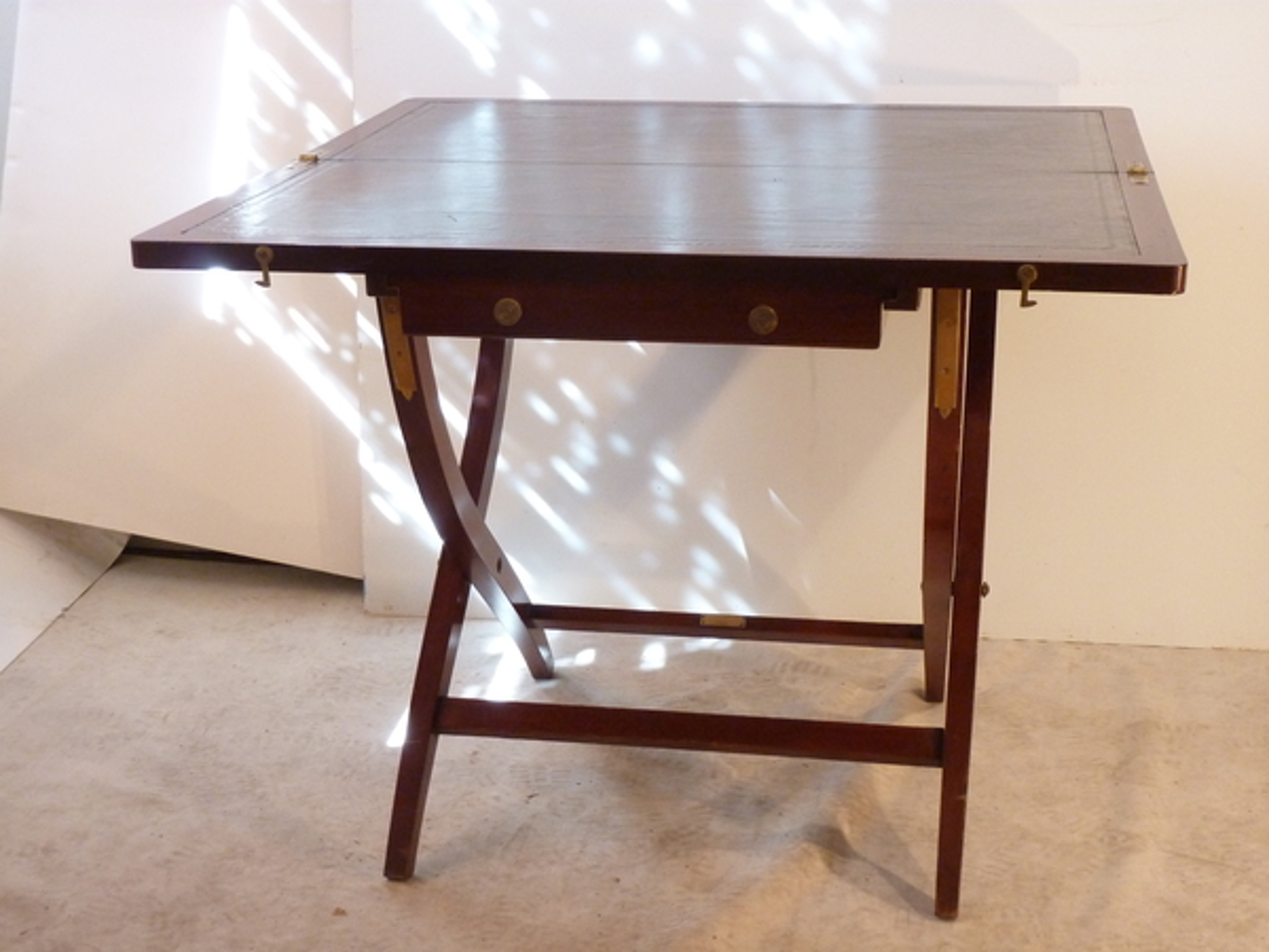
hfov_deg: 34.9
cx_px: 634
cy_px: 476
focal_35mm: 55
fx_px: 2016
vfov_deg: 26.6
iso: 400
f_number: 3.9
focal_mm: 9.1
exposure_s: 1/30
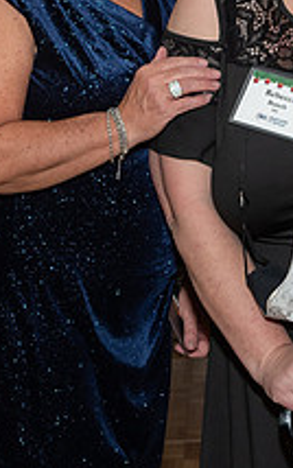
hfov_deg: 8.1
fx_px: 2080
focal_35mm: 163
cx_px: 187
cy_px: 47
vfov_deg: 12.7
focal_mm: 32
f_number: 6.3
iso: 400
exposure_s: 1/250
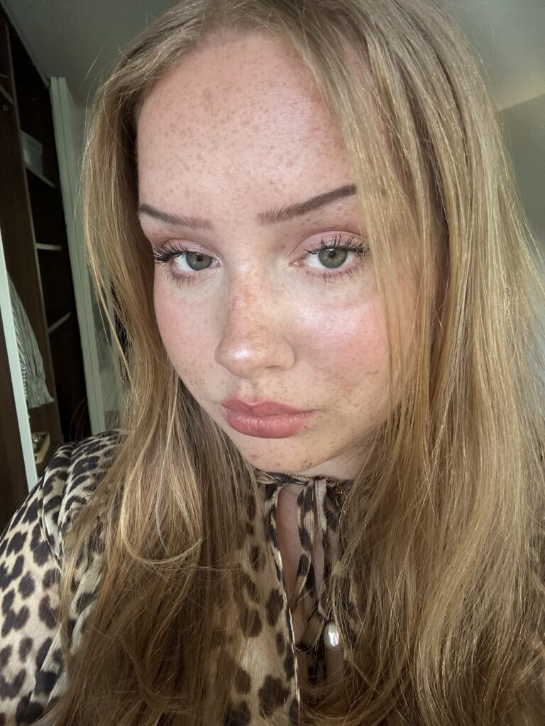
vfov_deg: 73.9
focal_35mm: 23
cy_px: 363
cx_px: 272
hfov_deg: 58.9
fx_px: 483
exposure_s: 1/60
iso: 125
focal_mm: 2.69
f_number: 1.9
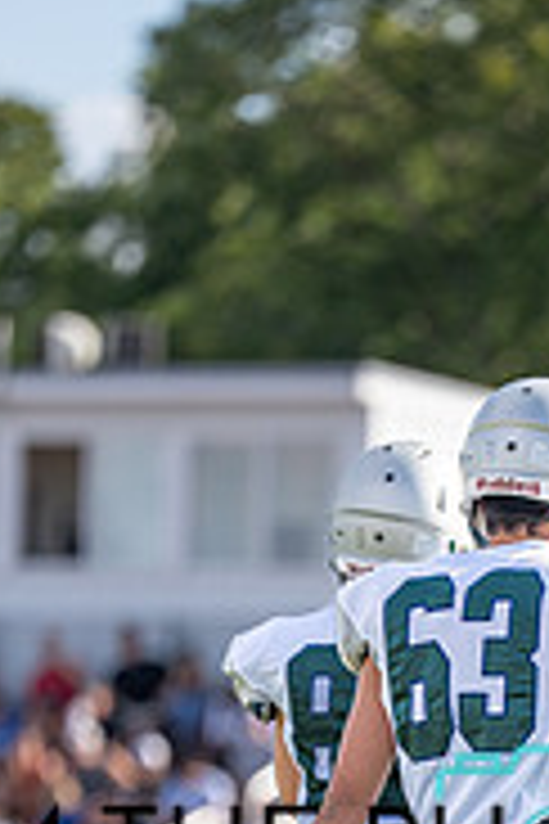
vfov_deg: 4.6
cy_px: 856
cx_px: 495
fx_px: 10224
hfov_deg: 3.1
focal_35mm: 447
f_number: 2.8
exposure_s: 1/2000
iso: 100
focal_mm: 182
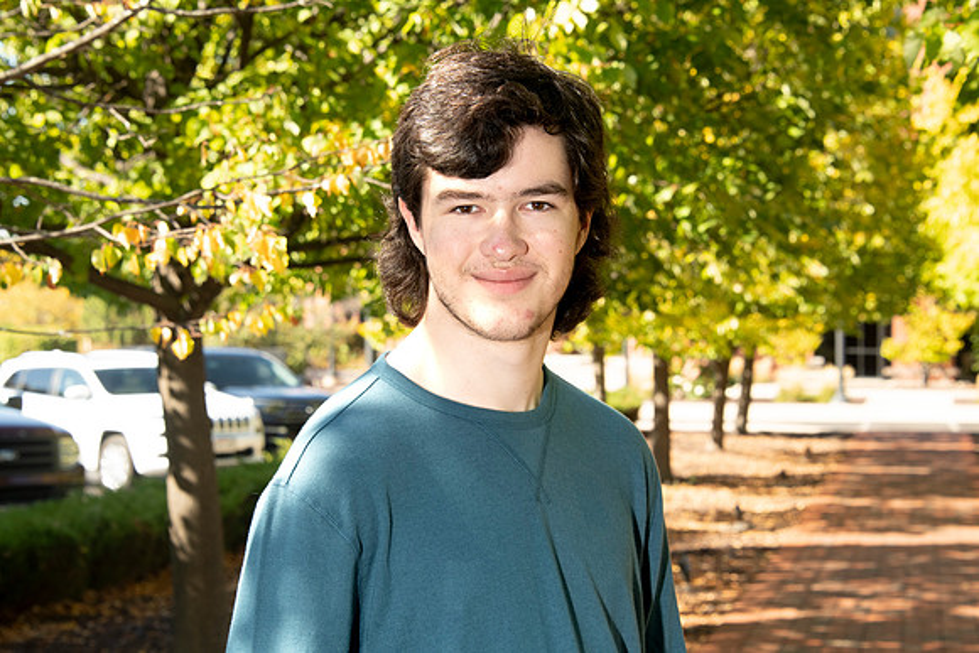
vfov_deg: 14.9
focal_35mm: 92
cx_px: 490
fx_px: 2502
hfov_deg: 22.1
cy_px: 326
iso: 800
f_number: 10
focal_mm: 92
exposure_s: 1/160
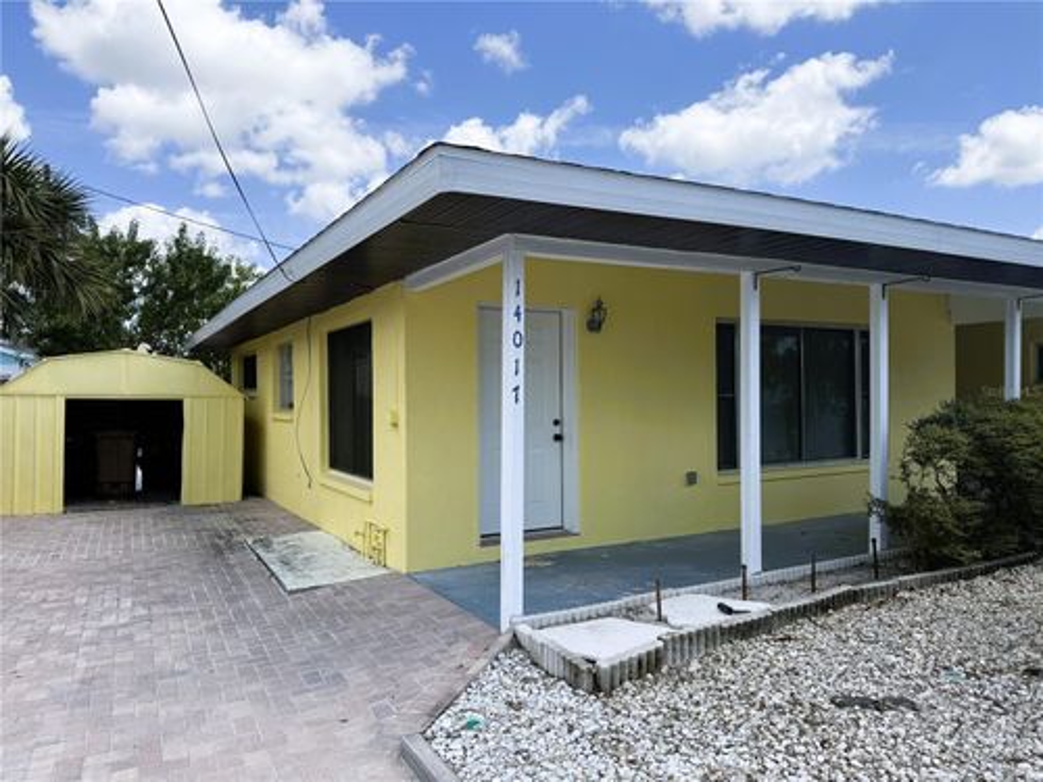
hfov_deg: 71.6
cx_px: 522
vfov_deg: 56.8
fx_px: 723
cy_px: 391
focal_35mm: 24
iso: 80
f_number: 1.78
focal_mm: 6.76
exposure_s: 1/3953
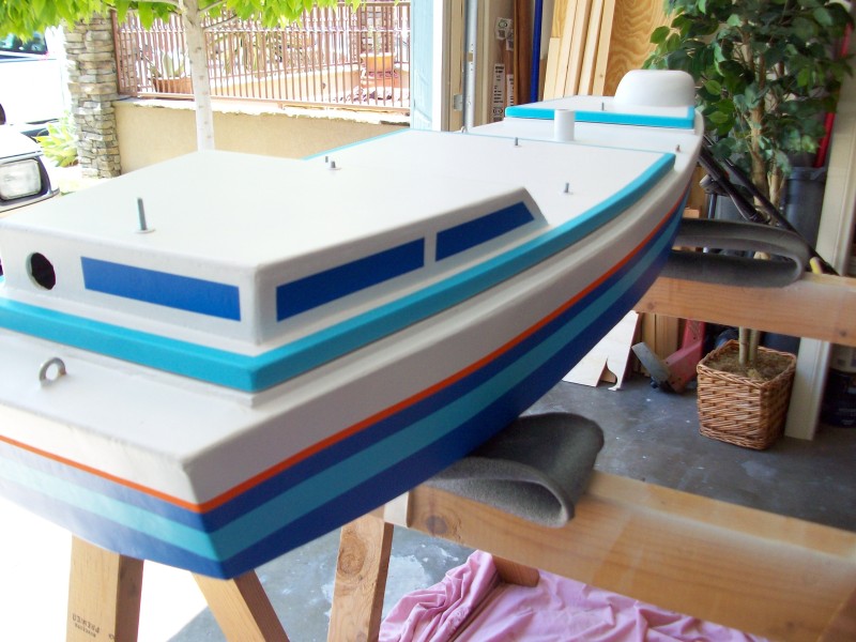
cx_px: 428
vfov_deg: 41.8
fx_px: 841
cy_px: 321
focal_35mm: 34
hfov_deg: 54.0
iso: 80
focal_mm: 5.7
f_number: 2.8
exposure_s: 1/124
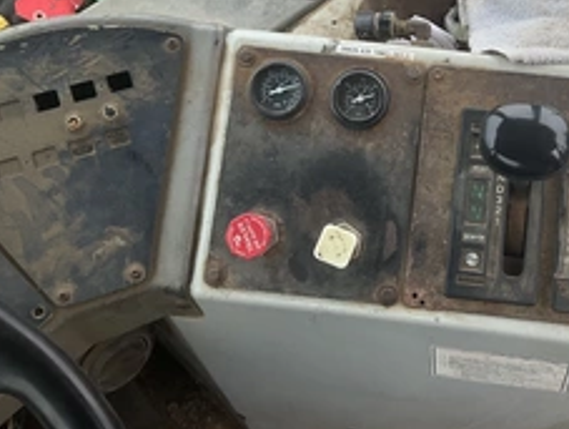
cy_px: 105
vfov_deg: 28.2
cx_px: 466
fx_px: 840
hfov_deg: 36.0
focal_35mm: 51
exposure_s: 1/122
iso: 20
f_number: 1.8
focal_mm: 3
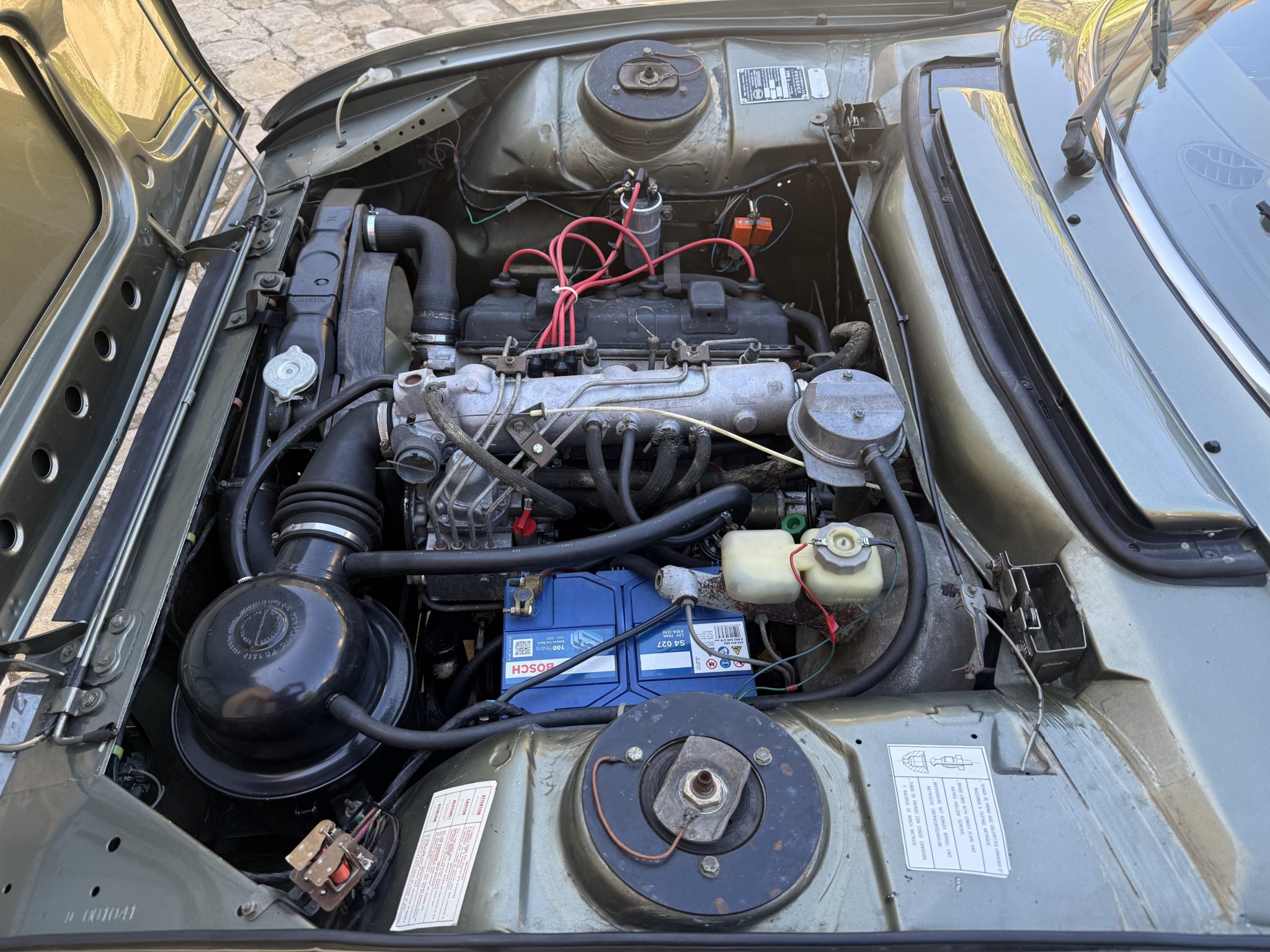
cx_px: 635
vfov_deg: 56.8
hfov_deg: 71.6
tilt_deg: -49.7
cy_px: 476
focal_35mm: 24
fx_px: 881
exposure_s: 1/285
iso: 100
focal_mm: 6.76
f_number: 1.78
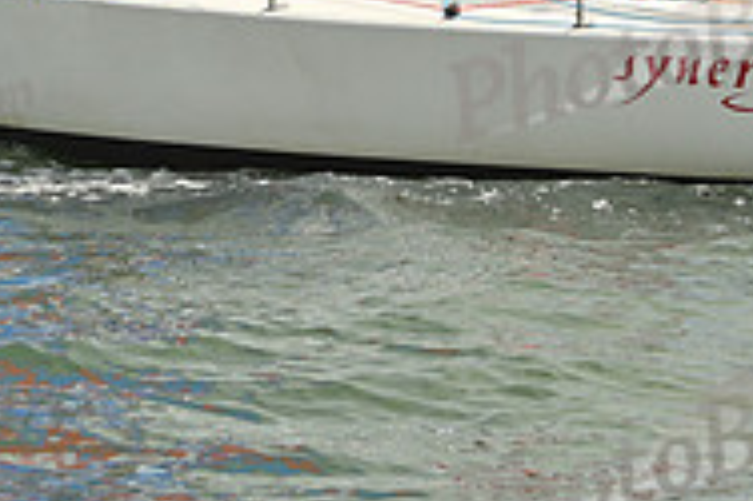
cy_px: -114
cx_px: 244
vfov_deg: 6.3
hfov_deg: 9.5
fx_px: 4514
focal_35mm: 216
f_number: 8
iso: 320
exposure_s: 1/1250
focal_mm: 70
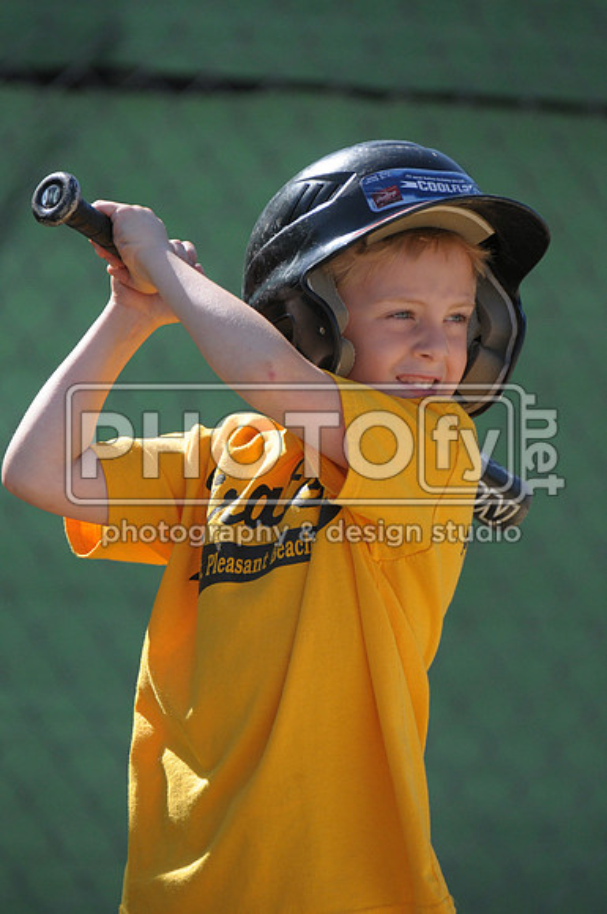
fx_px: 11795
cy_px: 457
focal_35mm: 465
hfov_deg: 2.9
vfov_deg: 4.4
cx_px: 304
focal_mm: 310
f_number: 4
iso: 640
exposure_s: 1/2500
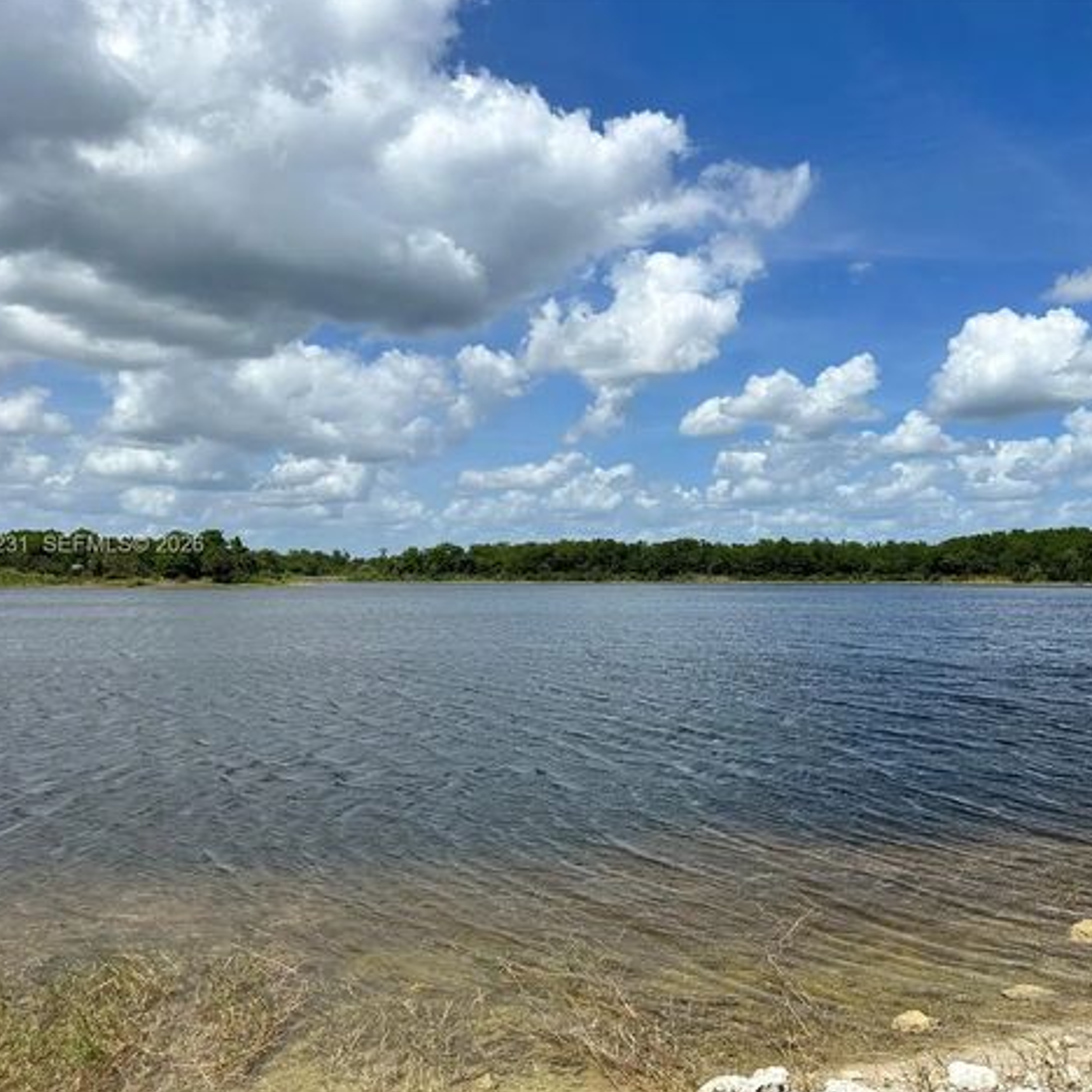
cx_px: 660
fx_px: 1035
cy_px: 546
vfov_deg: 55.6
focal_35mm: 29
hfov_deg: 55.2
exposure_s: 1/8929
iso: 80
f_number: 1.78
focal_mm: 6.86
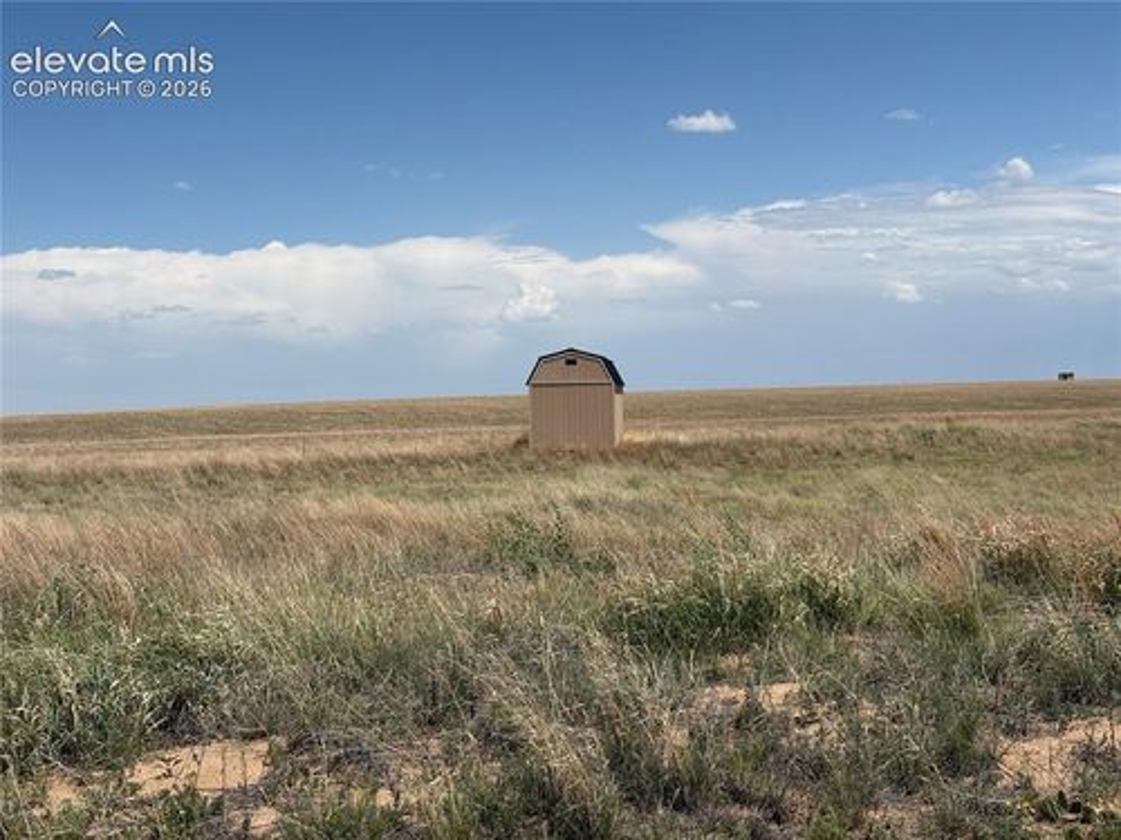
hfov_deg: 36.8
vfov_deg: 28.0
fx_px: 1684
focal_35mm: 52
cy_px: 420
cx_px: 560
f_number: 1.6
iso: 25
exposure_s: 1/4630
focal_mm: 5.96
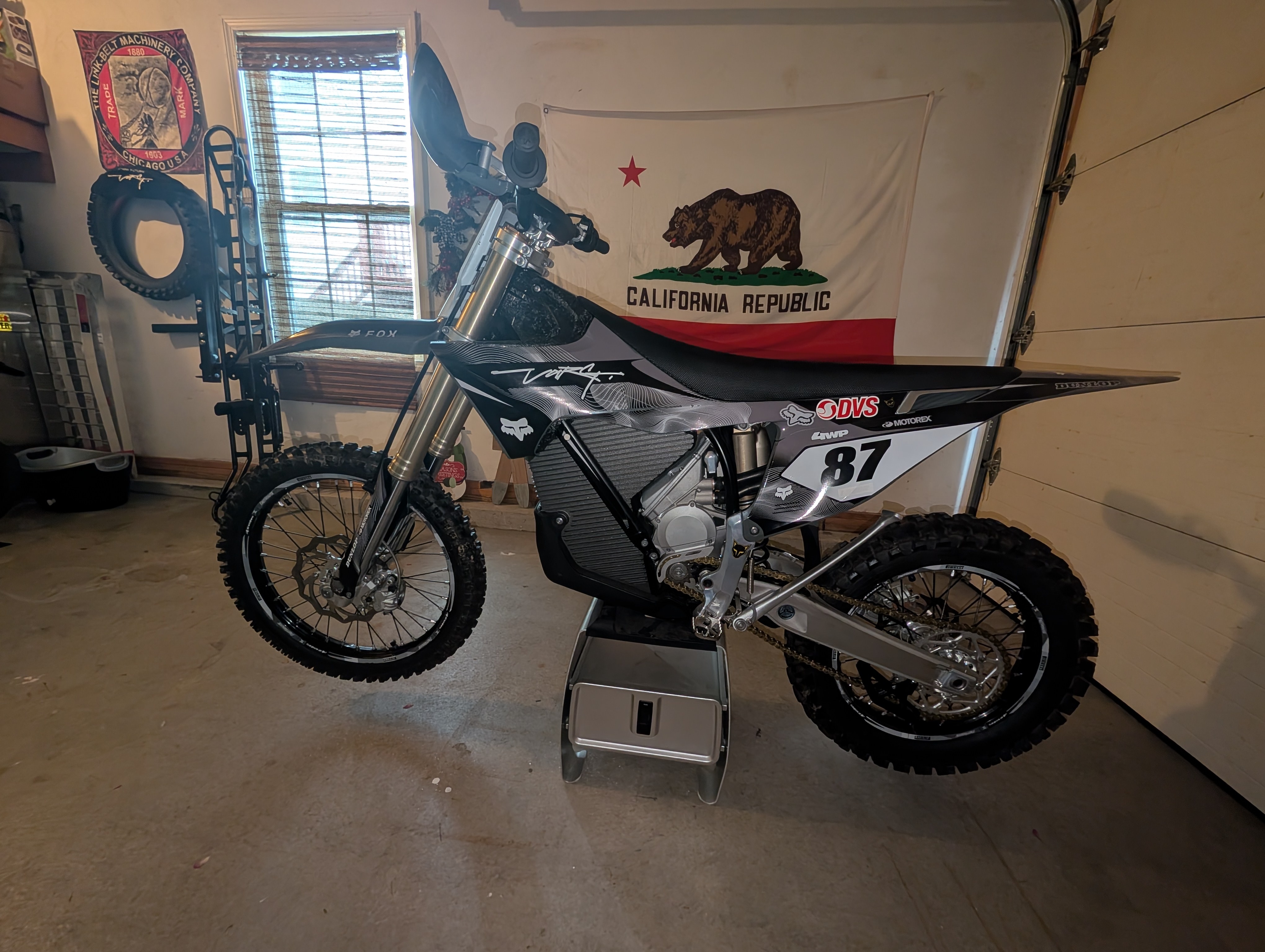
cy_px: 476
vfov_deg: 94.6
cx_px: 632
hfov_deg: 110.5
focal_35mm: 12
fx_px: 439
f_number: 1.7
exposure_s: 1/34.3
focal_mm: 2.02
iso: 139
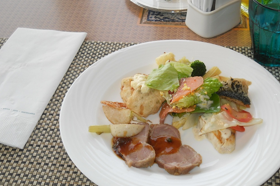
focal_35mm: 53
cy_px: 107
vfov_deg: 25.5
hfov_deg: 37.4
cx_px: 162
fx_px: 412
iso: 80
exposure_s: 1/160
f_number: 3.1
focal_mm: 6.72
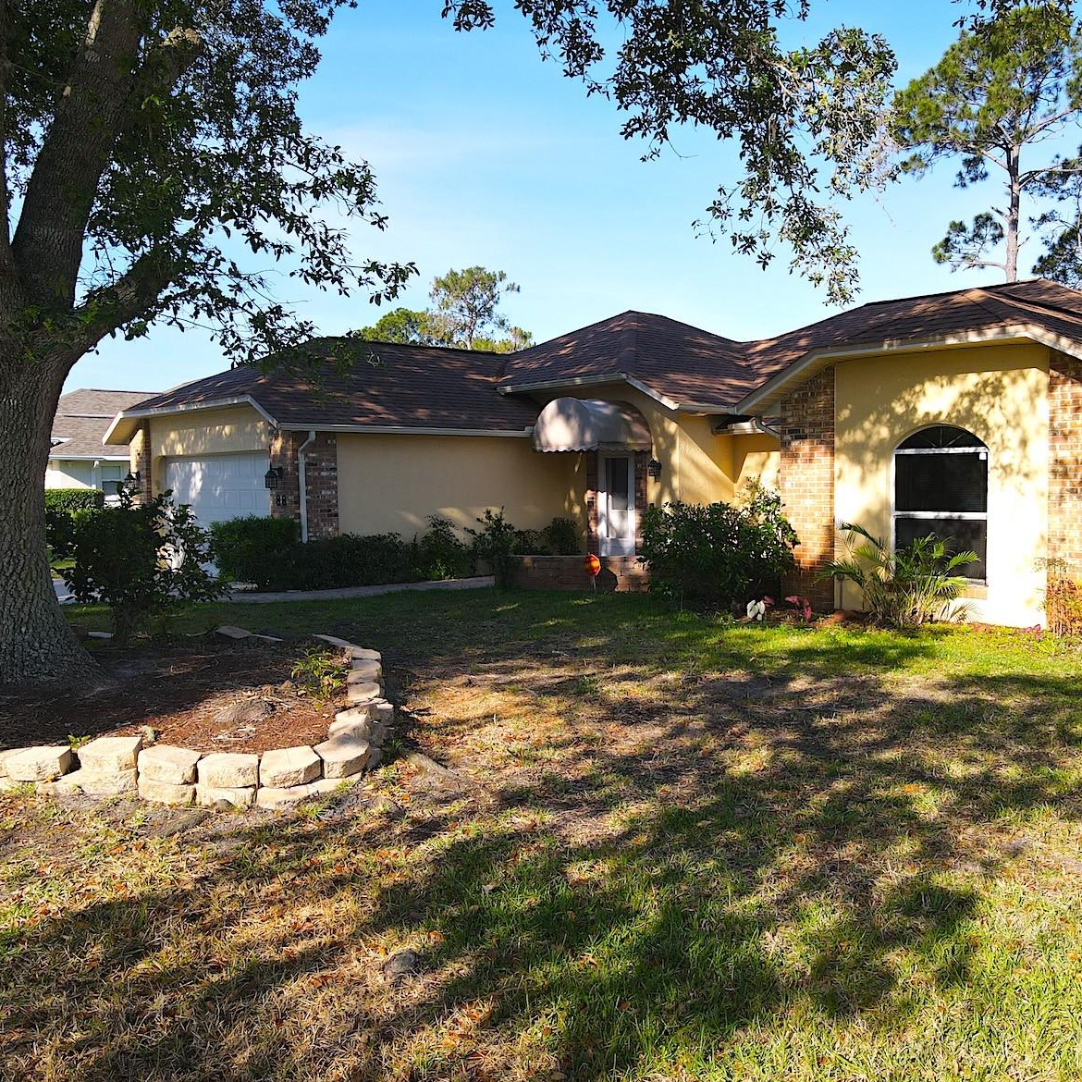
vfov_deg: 55.6
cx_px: 654
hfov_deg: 55.2
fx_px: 1026
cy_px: 544
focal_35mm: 29
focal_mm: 4.5
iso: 100
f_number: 2.8
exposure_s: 1/400
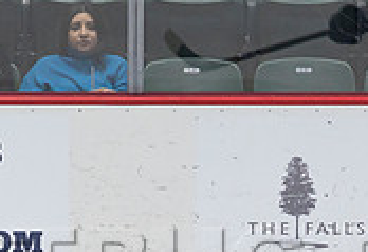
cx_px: 179
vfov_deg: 1.4
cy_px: 201
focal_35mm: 979
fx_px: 10087
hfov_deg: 2.1
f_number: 4
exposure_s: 1/800
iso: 1250
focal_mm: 200
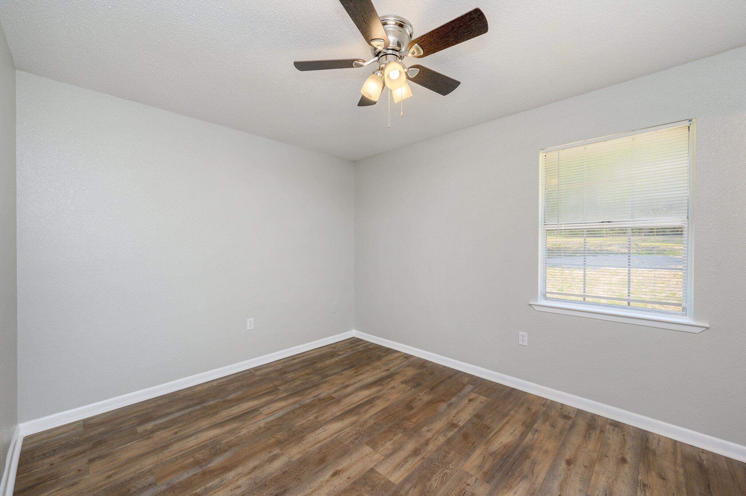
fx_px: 290
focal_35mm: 14
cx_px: 373
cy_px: 248
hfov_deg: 104.3
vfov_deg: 81.1
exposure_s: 1/30
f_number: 9
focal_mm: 14
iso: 320
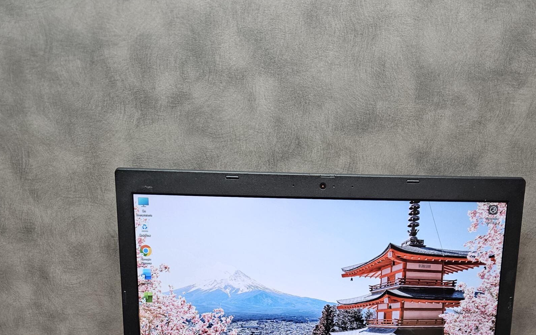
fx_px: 570
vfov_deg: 30.2
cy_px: 345
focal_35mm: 39
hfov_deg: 50.1
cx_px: 318
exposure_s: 1/142
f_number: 1.8
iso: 200
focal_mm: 5.4
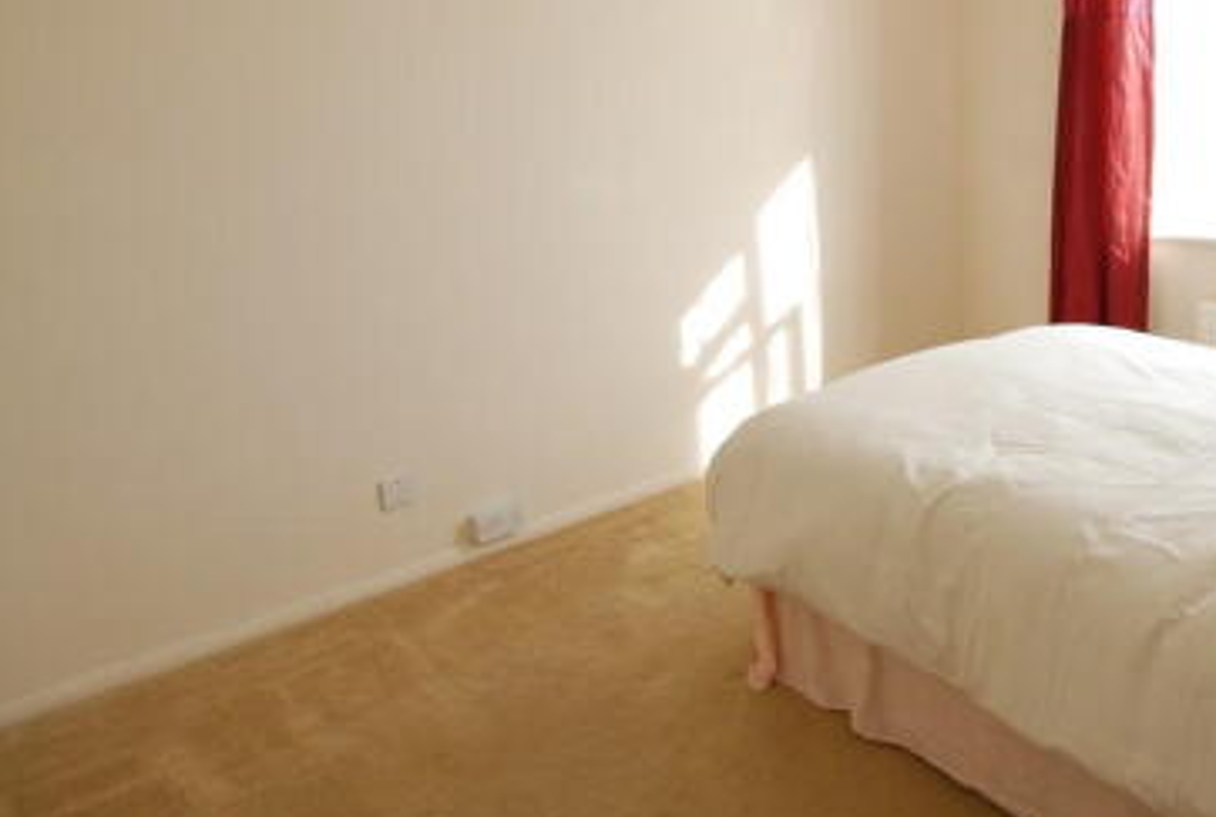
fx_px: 914
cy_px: 250
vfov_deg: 47.1
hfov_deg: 63.6
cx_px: 902
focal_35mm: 27
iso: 200
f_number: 6.3
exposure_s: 1/40
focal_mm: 10
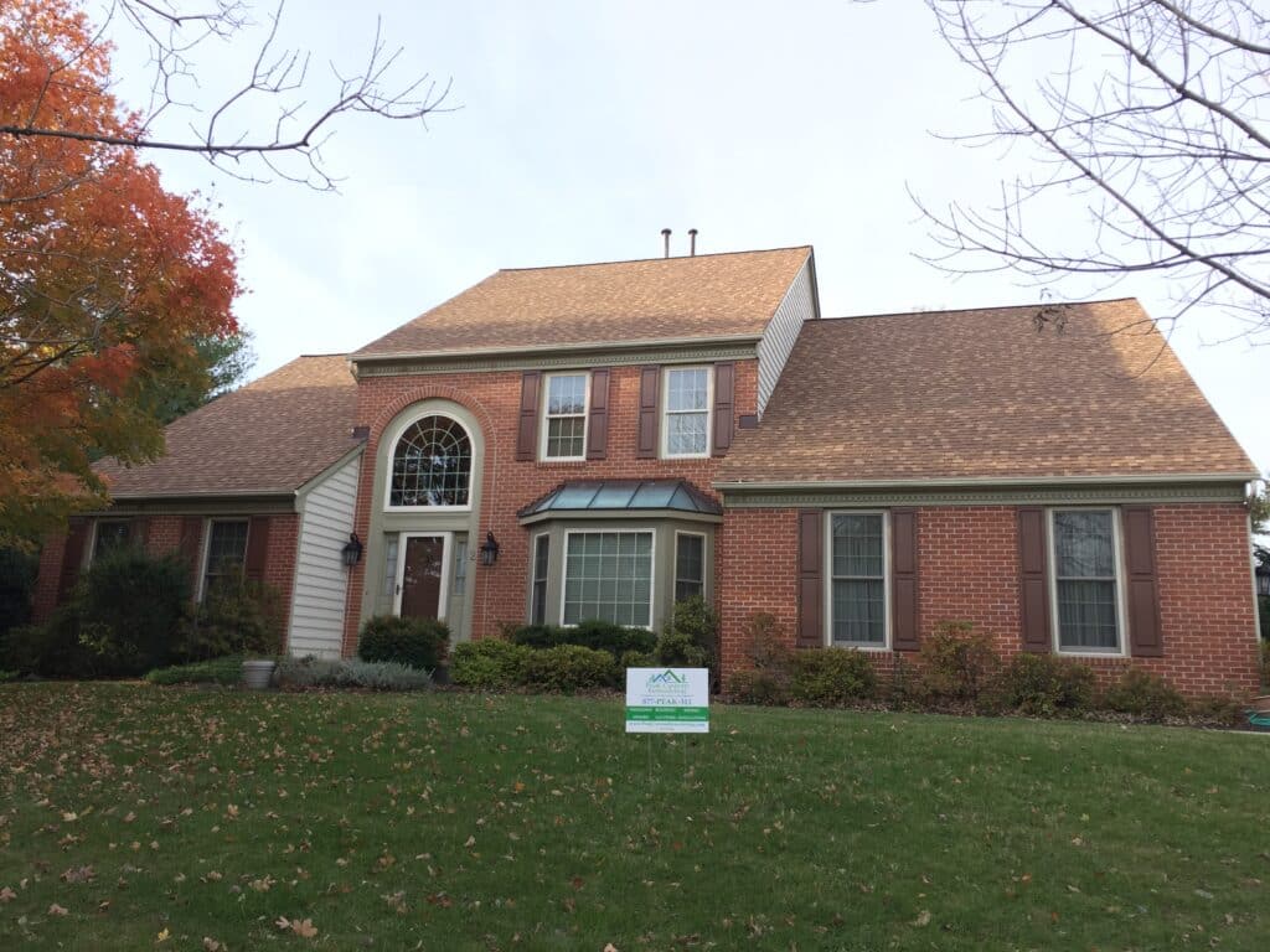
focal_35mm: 29
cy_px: 476
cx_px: 635
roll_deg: -3.1
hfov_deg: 61.7
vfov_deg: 48.2
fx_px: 1064
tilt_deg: +11.2
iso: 32
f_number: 2.2
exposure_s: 1/130
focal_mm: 4.15
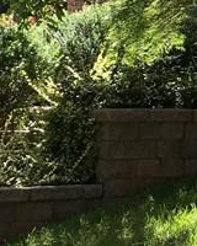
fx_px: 1057
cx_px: 440
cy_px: -111
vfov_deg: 12.7
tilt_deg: +11.4
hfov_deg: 9.7
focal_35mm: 145
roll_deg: -1.2
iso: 25
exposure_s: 1/264
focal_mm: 4.15
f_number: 2.2
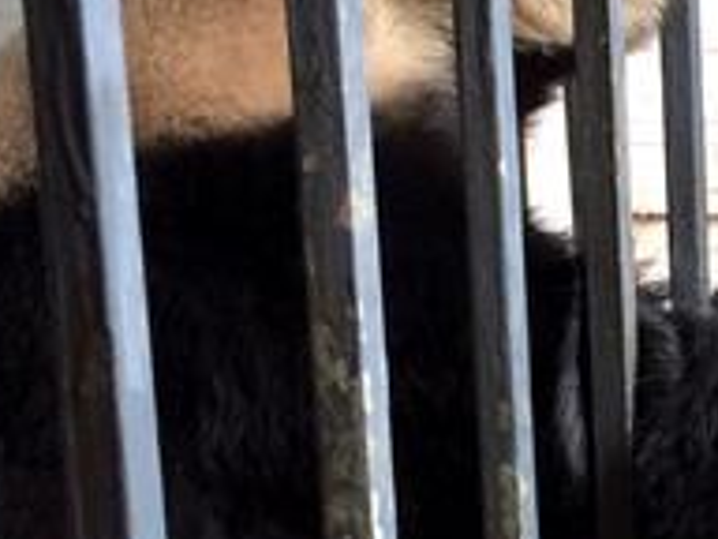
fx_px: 2033
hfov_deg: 18.1
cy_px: 311
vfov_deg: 15.1
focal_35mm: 98
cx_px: 1040
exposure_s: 1/33
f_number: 2.2
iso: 80
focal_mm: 4.15
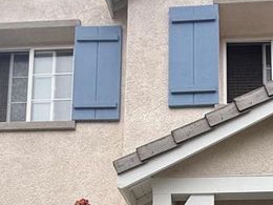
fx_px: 363
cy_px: 316
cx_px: 202
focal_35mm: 46
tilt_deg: +7.0
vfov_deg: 24.0
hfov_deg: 40.2
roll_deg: -0.8
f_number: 2.2
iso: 64
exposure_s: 1/99
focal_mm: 2.22
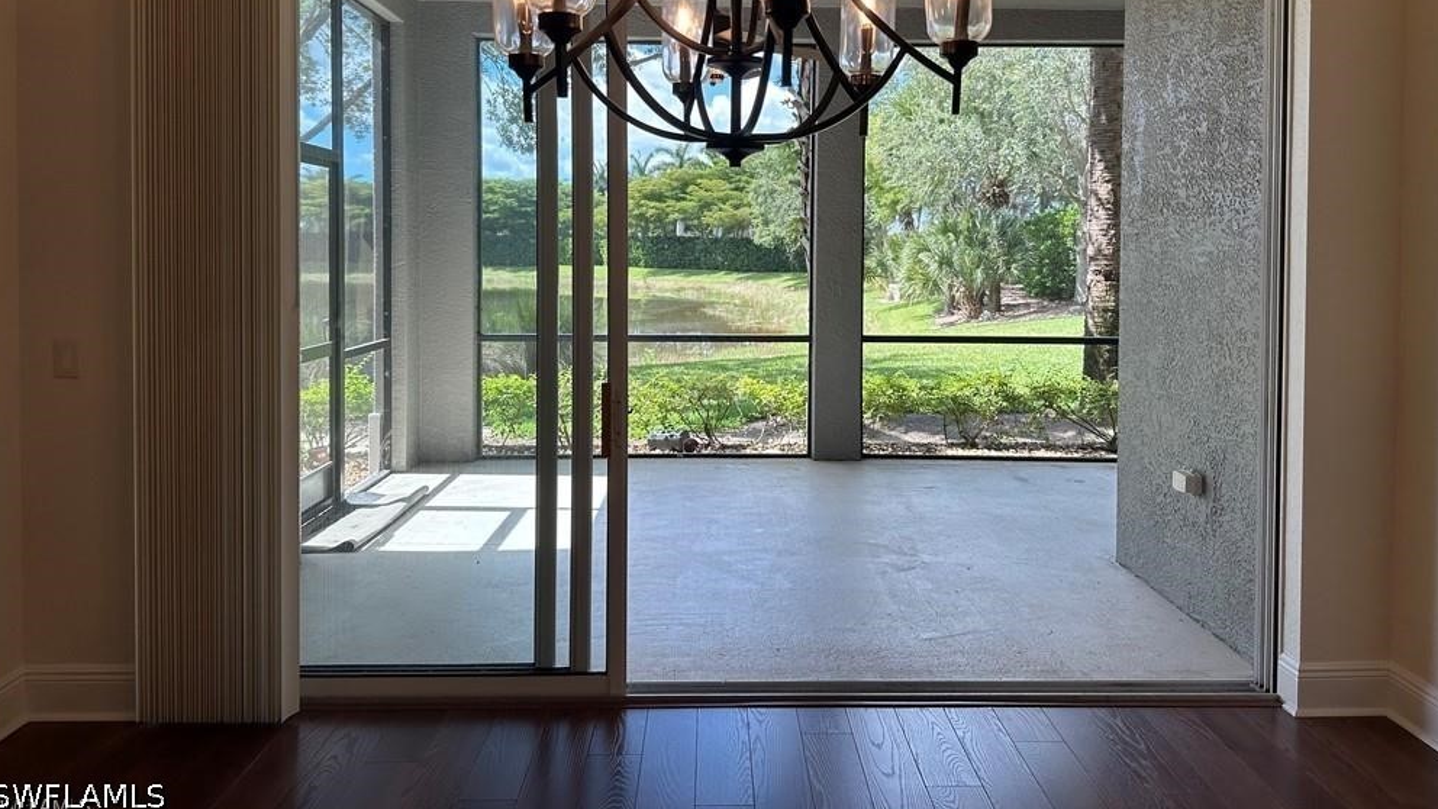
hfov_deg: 69.9
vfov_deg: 42.3
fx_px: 1030
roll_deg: -0.7
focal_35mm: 27
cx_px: 726
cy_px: 264
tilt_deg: -3.0
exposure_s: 1/496
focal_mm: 6.86
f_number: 1.78
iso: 80
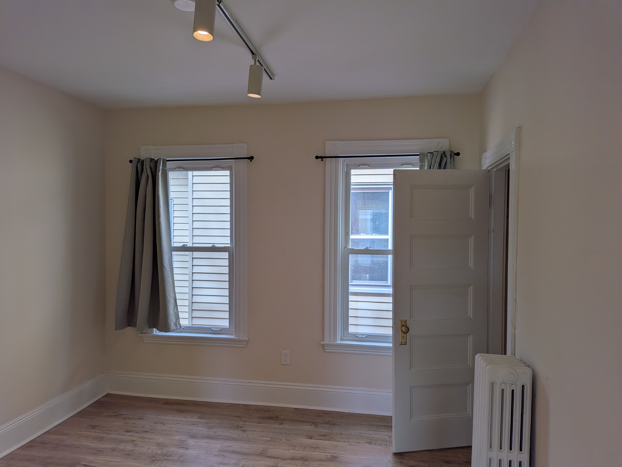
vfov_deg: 56.8
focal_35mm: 24
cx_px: 311
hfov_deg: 71.6
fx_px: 431
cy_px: 234
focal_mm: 4.53
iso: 29
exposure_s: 1/271
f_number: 1.7
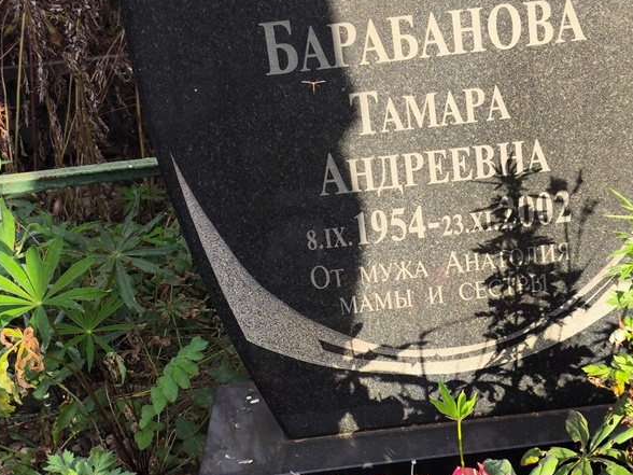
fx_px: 1243
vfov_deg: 21.6
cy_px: 211
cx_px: 409
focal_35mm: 68
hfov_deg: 28.4
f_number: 1.7
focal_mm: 4.71
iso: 50
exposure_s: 1/386
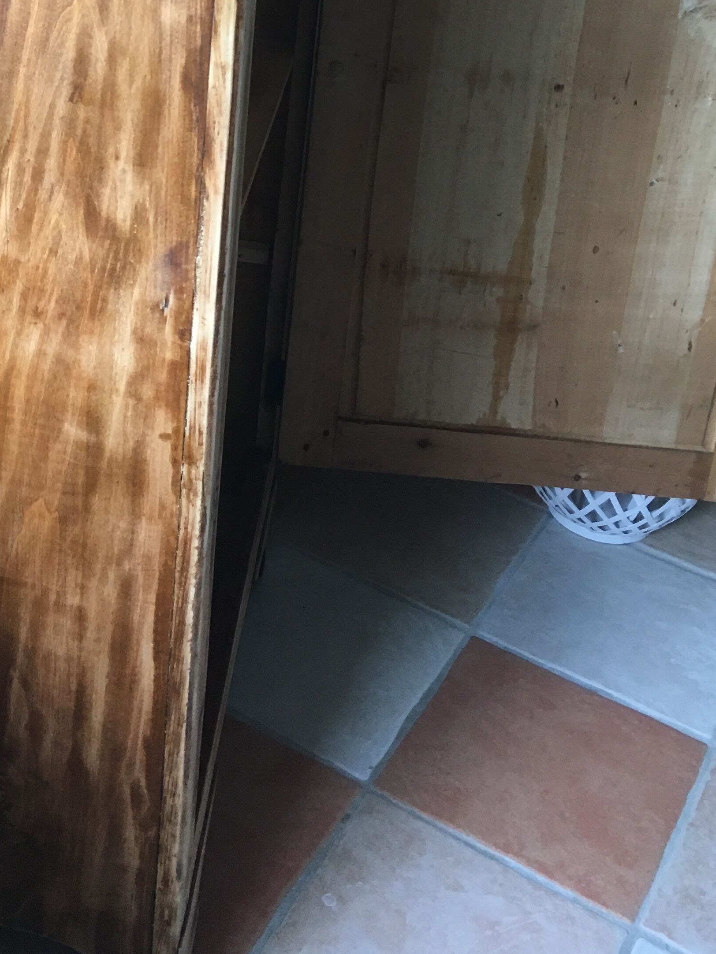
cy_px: 72
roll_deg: -3.1
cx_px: 133
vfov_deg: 33.4
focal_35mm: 54
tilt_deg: -22.6
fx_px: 1489
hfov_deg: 26.5
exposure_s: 1/33
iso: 50
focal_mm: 4.15
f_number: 2.2
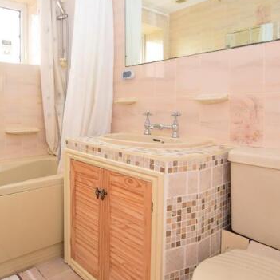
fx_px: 251
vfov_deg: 57.9
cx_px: 81
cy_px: 112
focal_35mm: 27
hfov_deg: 56.3
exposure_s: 1/100
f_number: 8
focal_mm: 11.5
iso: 400
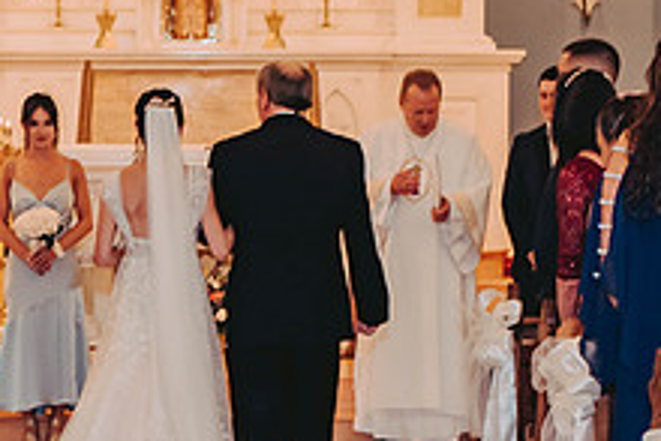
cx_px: 117
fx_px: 2425
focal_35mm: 132
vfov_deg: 10.4
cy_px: 202
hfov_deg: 15.4
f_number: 2.8
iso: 800
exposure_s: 1/125
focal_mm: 50
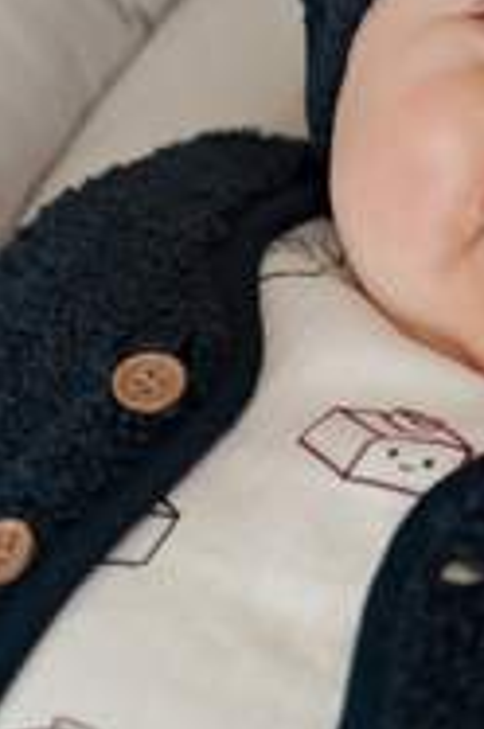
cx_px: 580
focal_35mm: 134
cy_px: 312
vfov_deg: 15.3
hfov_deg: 10.0
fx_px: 2712
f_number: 3.5
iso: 640
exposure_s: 1/125
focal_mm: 50
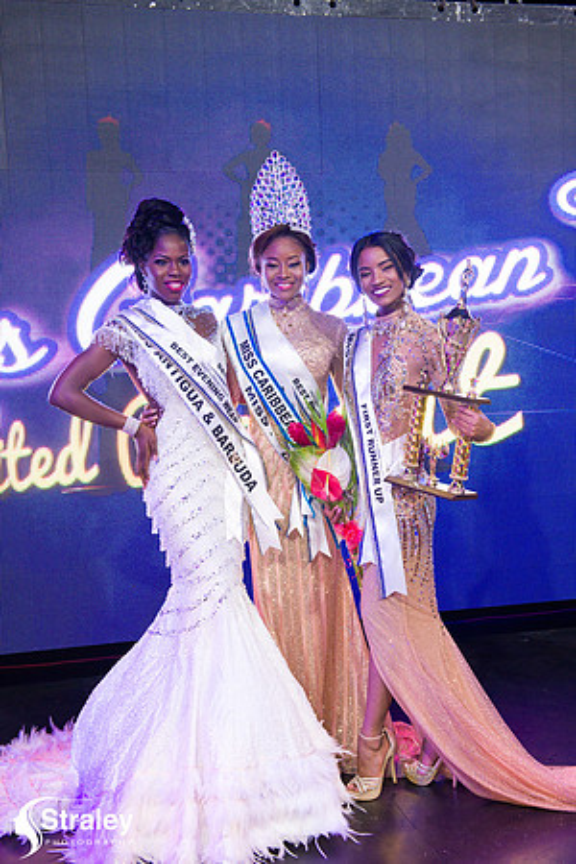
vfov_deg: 44.5
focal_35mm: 44
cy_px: 432
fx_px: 1056
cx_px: 288
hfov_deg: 30.5
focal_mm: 44
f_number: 5
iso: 4000
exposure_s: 1/160
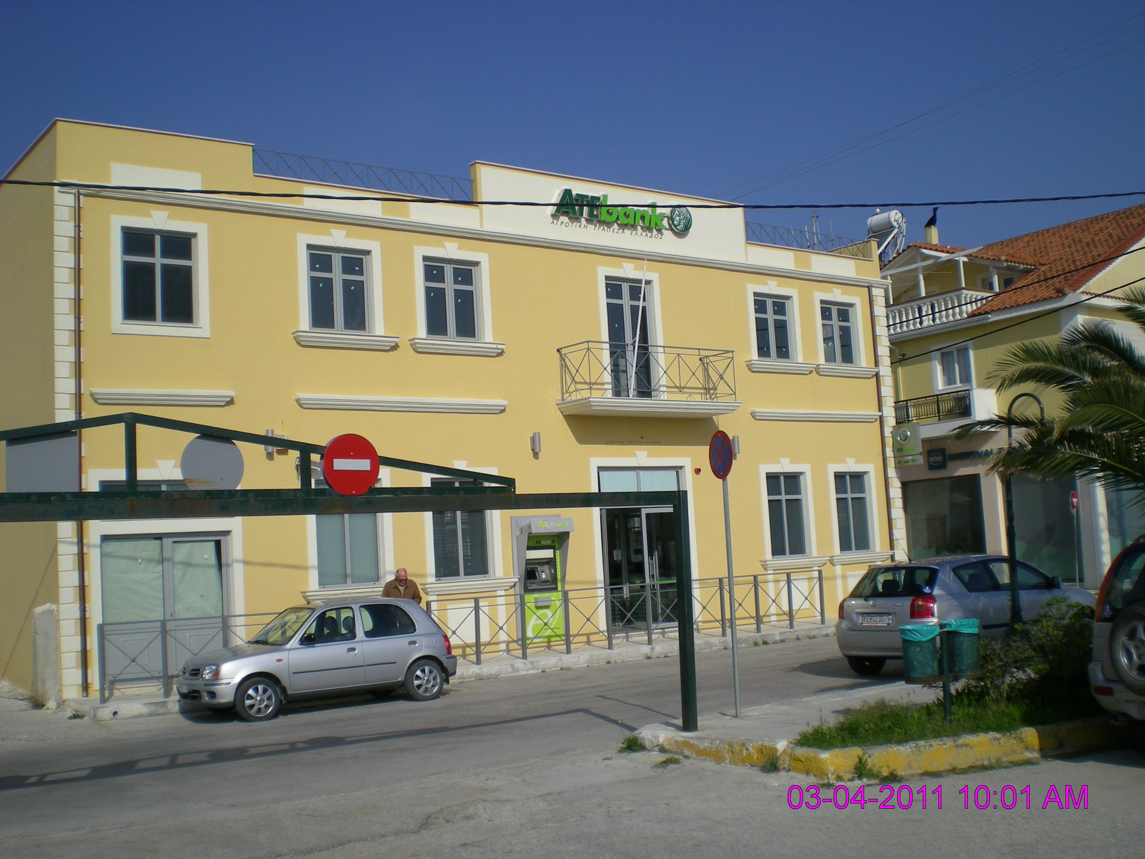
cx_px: 572
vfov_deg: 37.7
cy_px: 430
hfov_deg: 49.0
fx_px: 1257
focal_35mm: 38
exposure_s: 1/877
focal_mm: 6.3
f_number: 4.6
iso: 50
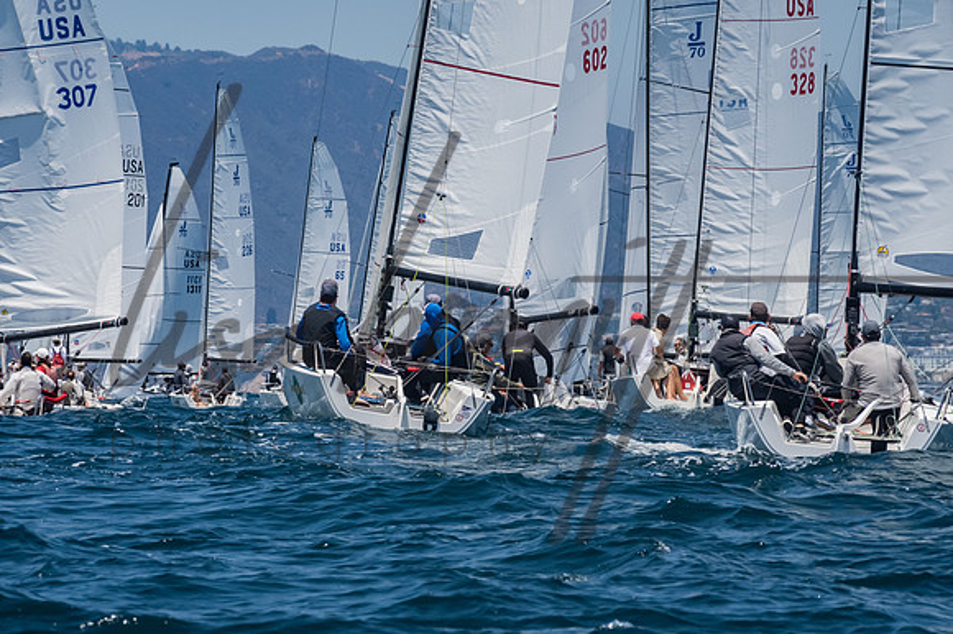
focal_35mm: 292
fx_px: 7725
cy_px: 317
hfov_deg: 7.1
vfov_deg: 4.7
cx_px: 476
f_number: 14
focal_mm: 195
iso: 640
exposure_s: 1/1250
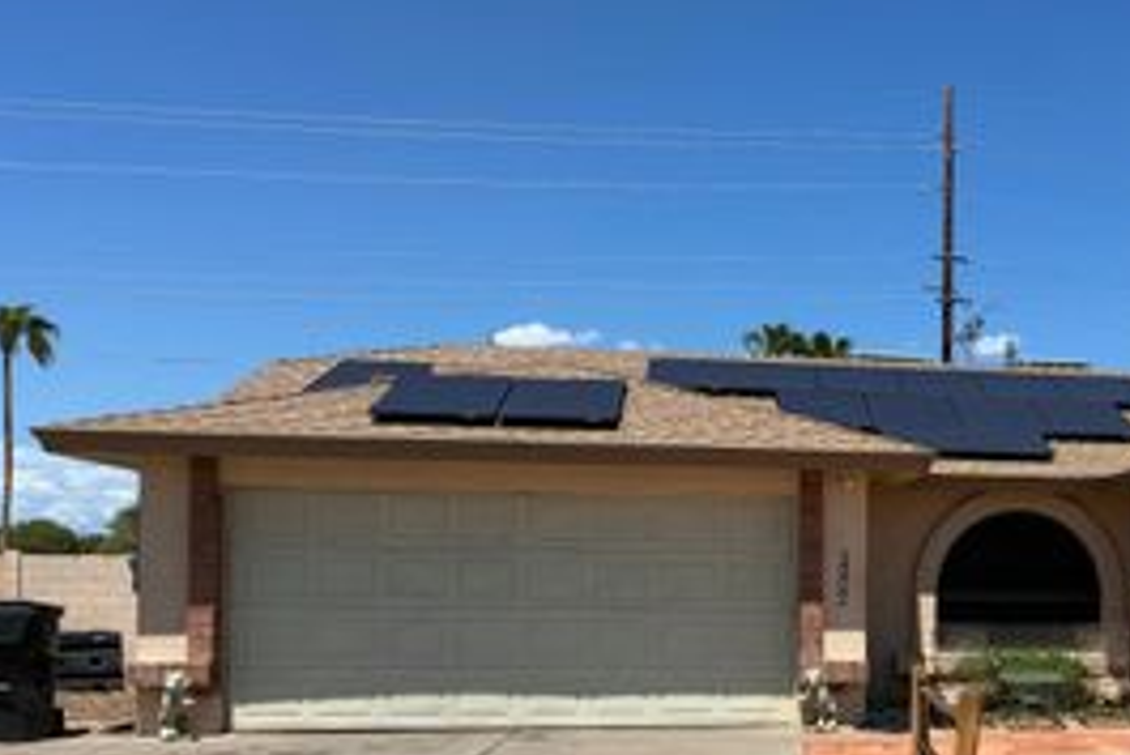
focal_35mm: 51
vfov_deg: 26.0
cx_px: 1028
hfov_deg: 36.3
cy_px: 612
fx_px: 1602
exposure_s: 1/2092
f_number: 1.64
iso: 20
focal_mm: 4.2
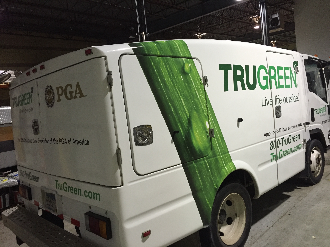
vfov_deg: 48.2
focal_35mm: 29
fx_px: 276
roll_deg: +7.7
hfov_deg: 61.7
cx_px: 165
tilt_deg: -6.2
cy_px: 124
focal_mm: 4.15
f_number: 2.2
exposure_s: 1/30
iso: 200
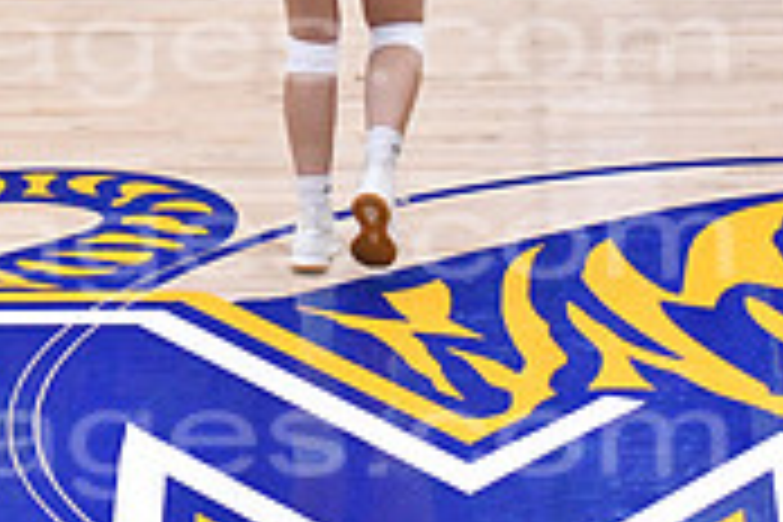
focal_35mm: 351
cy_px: -245
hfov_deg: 5.8
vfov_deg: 3.9
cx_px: -288
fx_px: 7634
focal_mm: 70
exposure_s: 1/1000
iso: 6400
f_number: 3.2
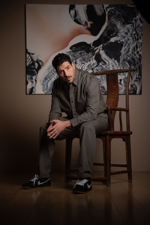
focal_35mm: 70
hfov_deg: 19.5
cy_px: 112
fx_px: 437
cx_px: 75
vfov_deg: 28.8
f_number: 2.8
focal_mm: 70
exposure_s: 1/320
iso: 100
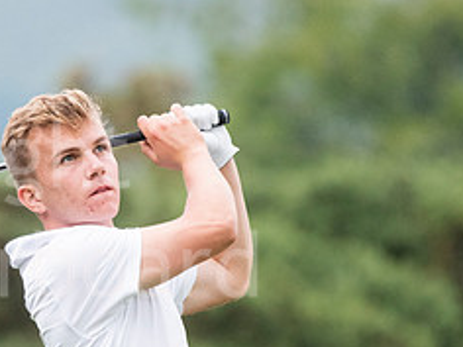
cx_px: 8
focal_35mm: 1455
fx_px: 19461
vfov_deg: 1.0
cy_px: 283
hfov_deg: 1.4
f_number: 5.6
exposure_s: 1/1250
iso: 2000
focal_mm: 410
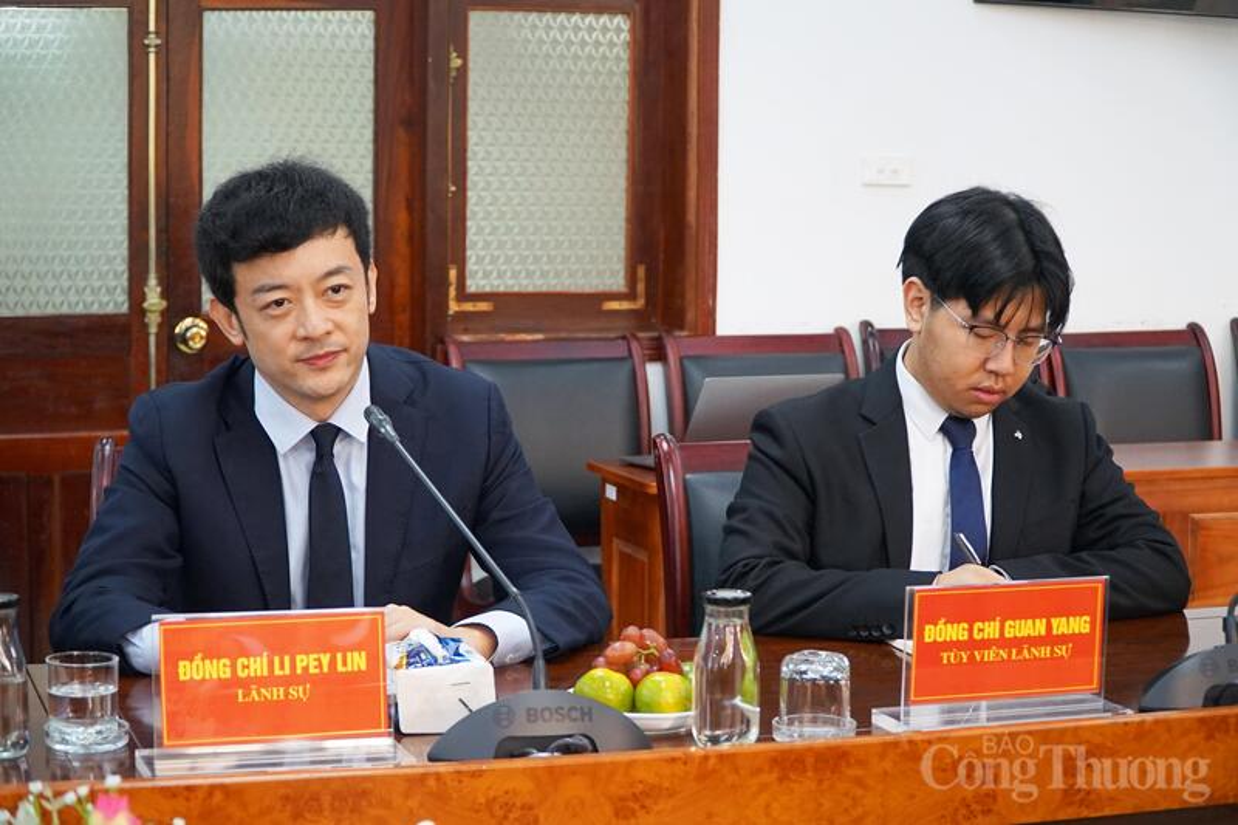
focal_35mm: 64
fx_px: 2200
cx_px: 619
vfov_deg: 21.2
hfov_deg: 31.4
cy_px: 412
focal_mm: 43
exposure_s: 1/160
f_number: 4
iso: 1000
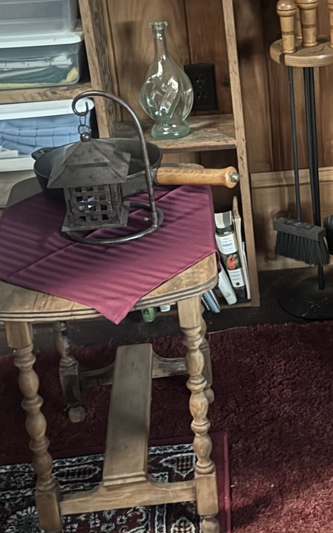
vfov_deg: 27.7
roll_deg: +2.4
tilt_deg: -23.3
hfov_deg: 17.1
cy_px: 184
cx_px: 353
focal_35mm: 74
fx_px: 1075
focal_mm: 6.76
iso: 1250
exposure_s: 1/12
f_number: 1.78
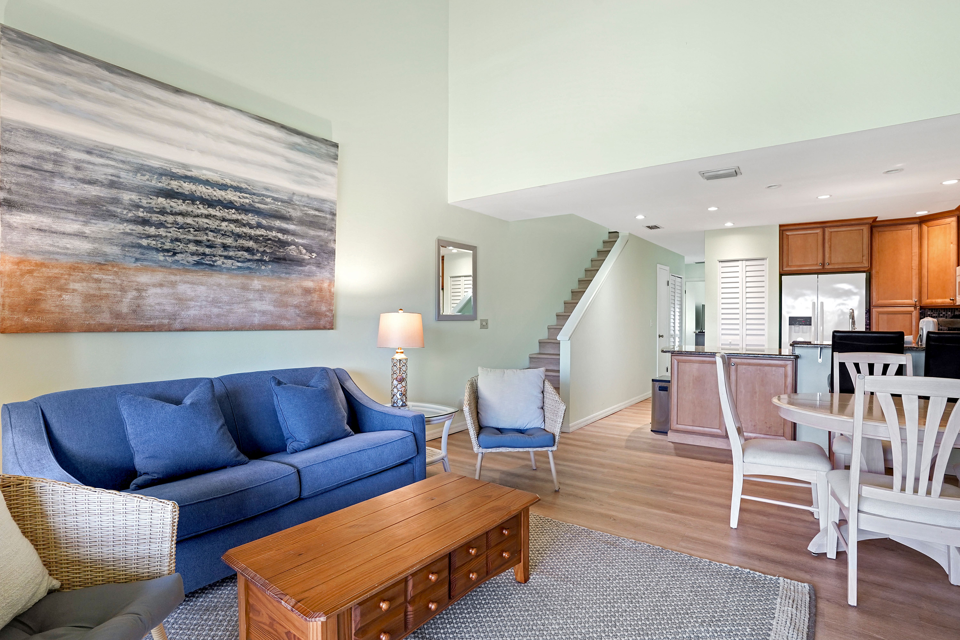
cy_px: 320
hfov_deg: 93.3
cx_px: 480
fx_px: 453
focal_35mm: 17
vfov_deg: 70.4
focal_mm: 17
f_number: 8
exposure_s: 1/2
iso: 800
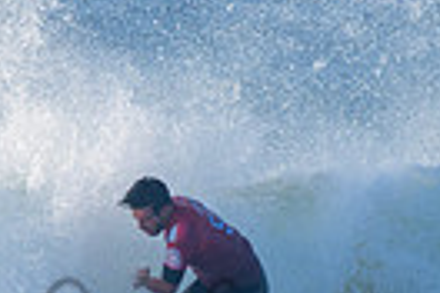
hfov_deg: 0.9
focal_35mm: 2372
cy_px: 271
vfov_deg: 0.6
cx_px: 189
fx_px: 28989
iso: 400
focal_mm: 500
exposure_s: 1/2000
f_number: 5.6
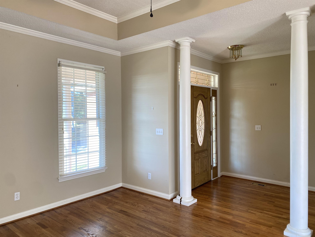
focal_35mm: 26
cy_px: 118
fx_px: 237
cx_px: 158
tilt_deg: -0.4
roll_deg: -0.7
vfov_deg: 53.1
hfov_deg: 67.3
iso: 64
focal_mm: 4.25
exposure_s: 1/60
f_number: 1.8
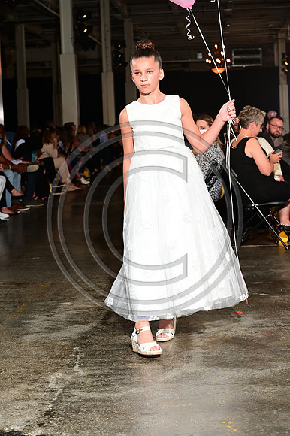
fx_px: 847
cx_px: 145
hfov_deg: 19.4
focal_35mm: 70
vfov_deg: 28.9
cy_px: 218
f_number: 6.3
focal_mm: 70
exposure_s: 1/125
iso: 1000
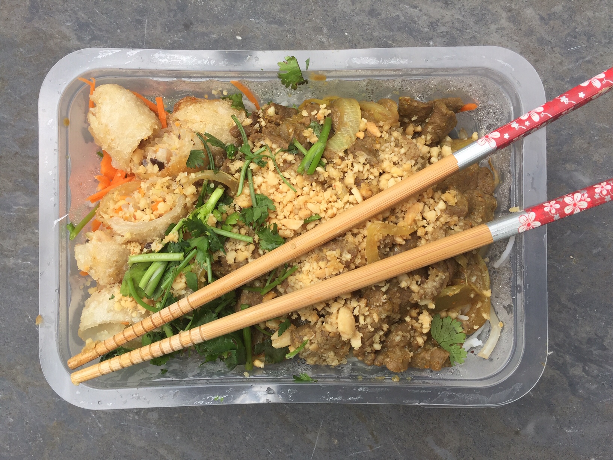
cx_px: 306
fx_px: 514
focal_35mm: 29
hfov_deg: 61.7
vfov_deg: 48.2
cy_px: 230
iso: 32
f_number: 2.2
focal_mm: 4.15
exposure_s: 1/542
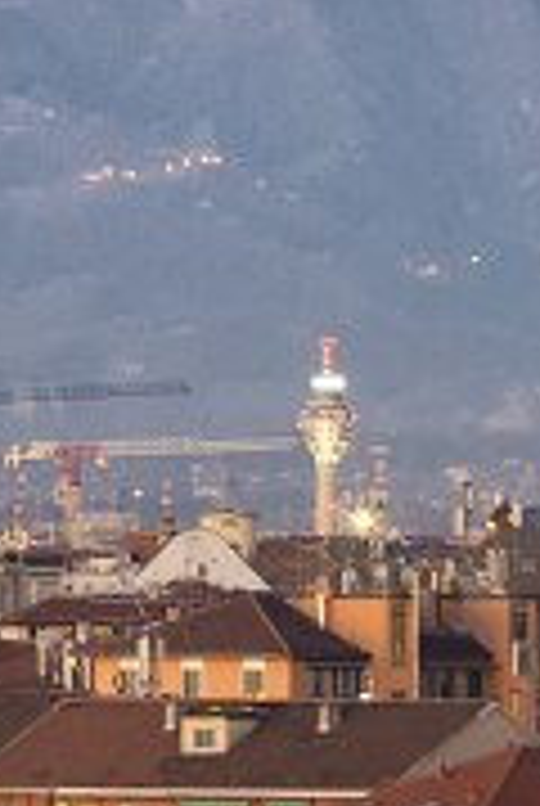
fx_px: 33752
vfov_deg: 1.4
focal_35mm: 1506
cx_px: -1458
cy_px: 88
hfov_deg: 0.9
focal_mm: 270
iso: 800
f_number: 8
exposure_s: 1/1.67
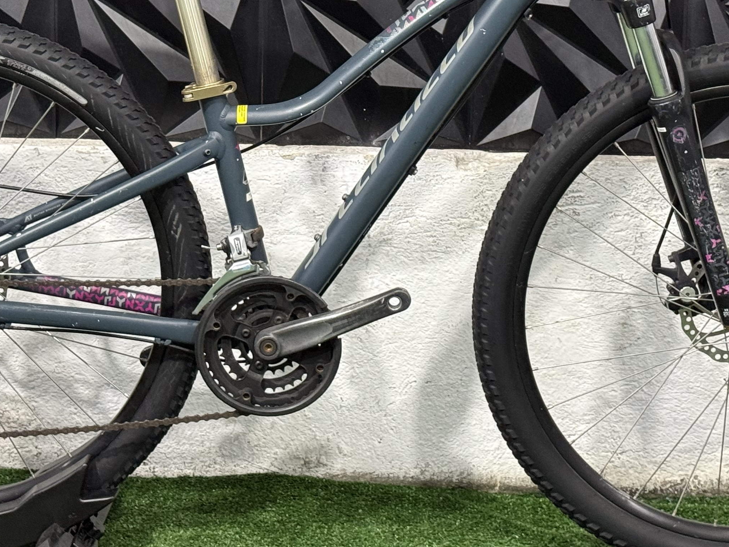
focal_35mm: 95
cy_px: 60
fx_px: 2001
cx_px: 334
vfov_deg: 15.4
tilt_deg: -8.5
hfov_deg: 20.6
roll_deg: -1.4
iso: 250
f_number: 1.78
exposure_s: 1/60
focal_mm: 6.76
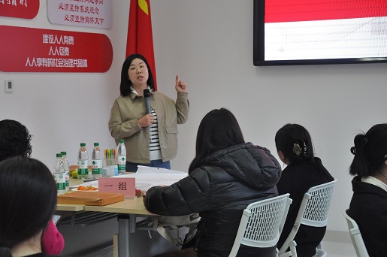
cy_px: 128
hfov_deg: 23.4
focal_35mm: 87
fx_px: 934
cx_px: 194
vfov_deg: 15.7
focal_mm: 58
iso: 2000
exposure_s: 1/125
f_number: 5
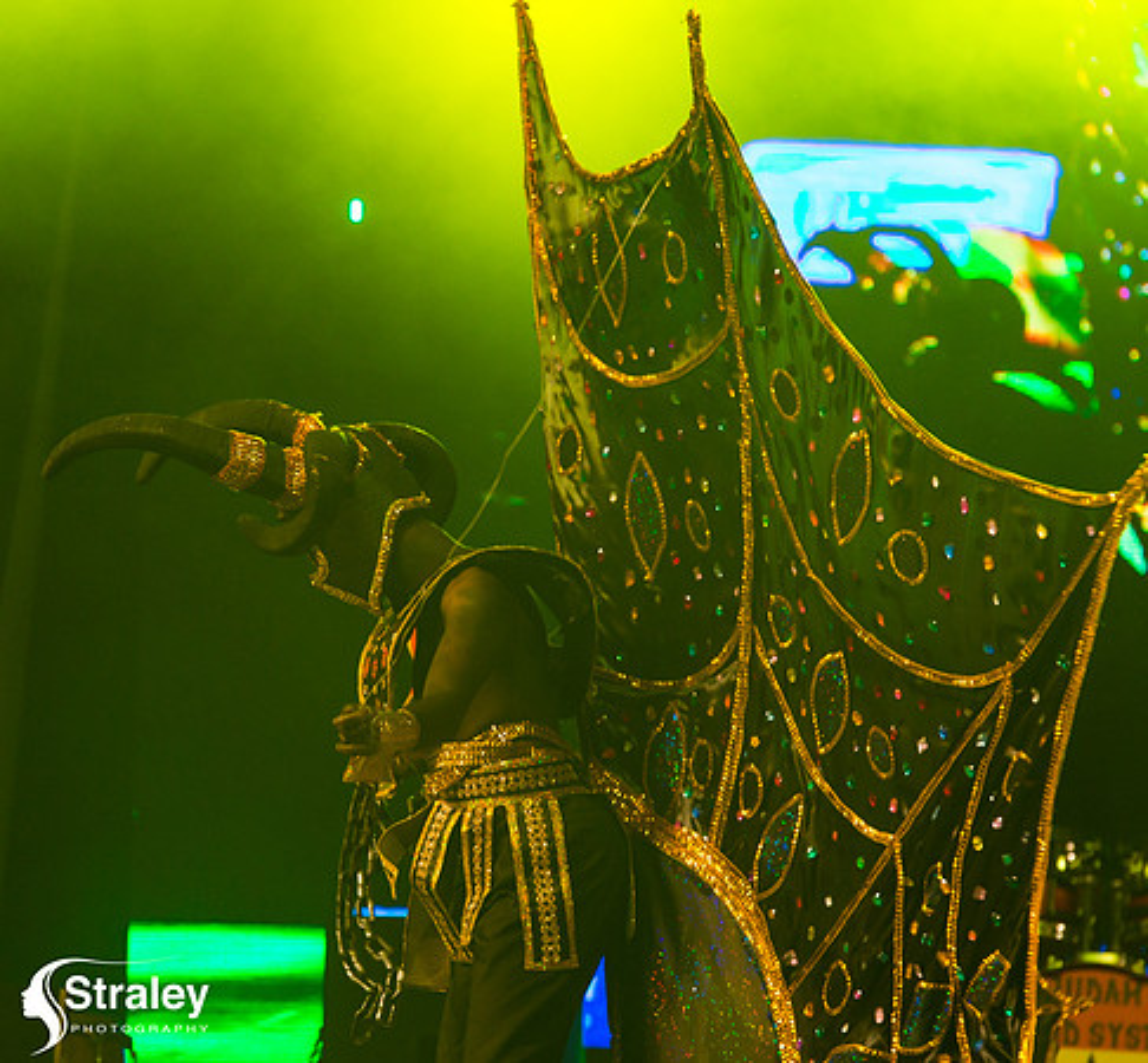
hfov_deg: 6.4
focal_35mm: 286
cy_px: 687
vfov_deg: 5.9
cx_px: 399
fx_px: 10323
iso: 2000
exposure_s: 1/320
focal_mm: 180
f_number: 5.6
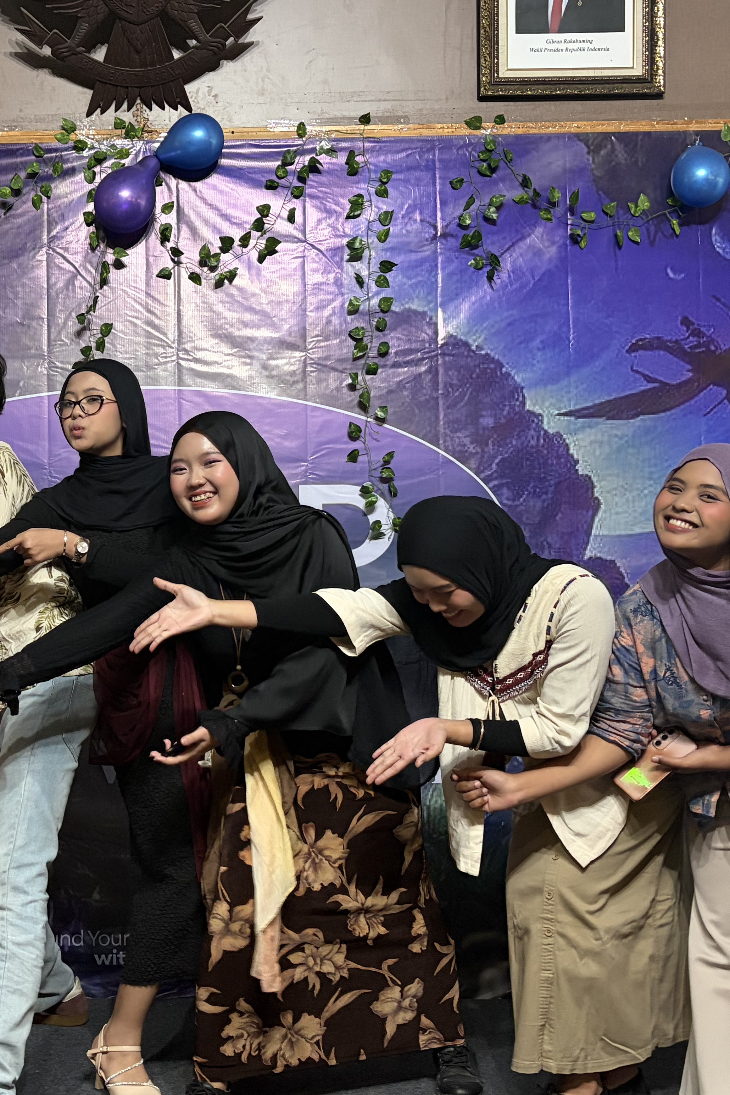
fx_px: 1521
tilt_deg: +2.4
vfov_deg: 39.6
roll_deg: +1.1
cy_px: 520
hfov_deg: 26.3
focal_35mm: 50
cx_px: 113
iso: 500
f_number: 1.6
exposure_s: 1/25
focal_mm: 5.96
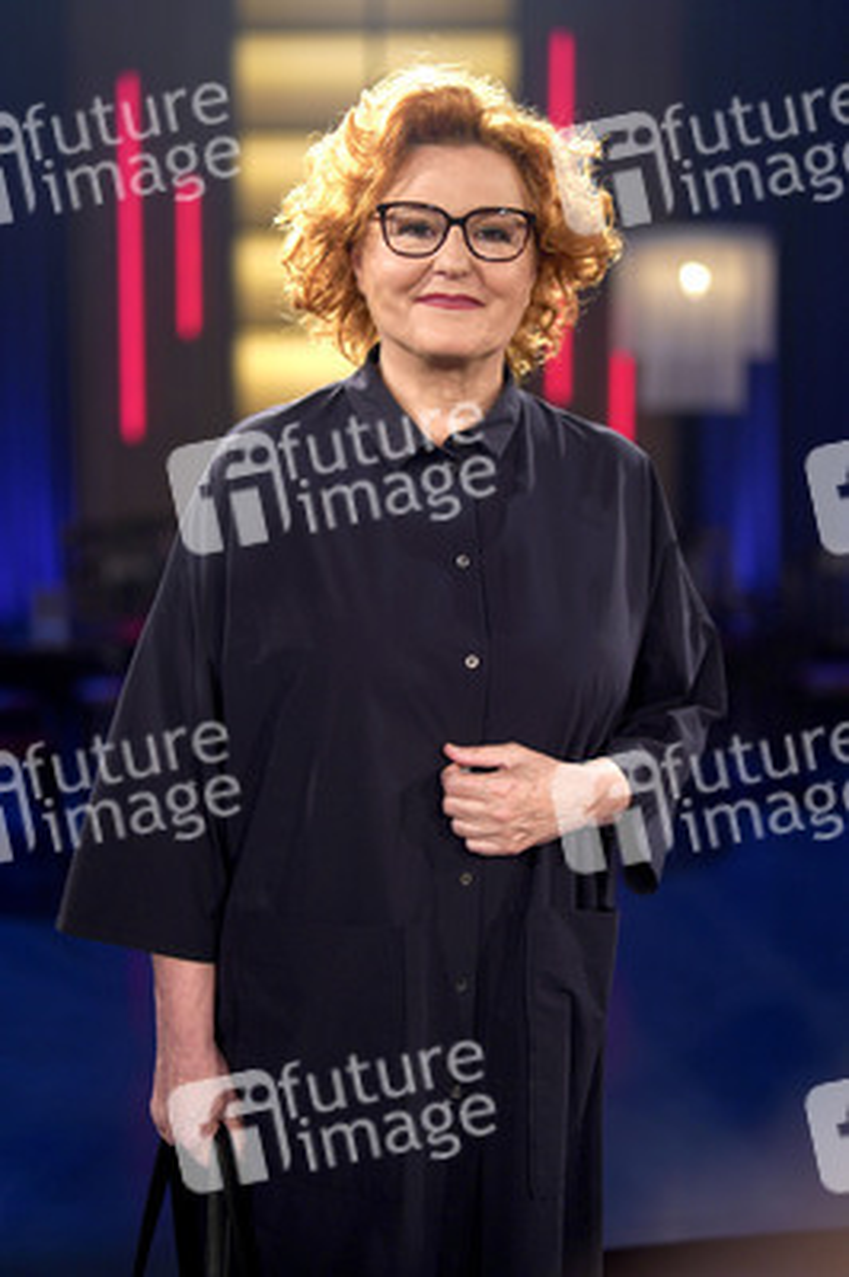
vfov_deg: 39.6
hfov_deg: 26.9
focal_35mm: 50
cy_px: 638
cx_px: 424
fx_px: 1772
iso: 200
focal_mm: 50
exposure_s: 1/200
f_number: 1.4
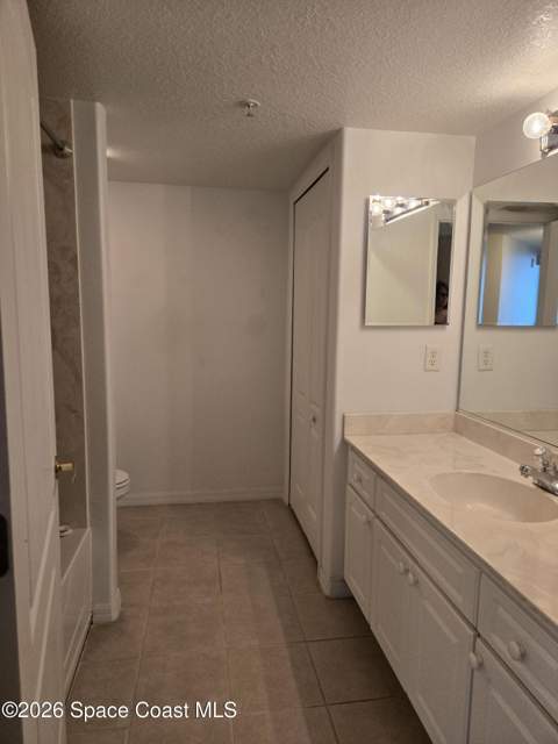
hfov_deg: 58.9
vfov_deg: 73.9
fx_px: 494
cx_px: 279
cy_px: 372
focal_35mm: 23
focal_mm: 5.4
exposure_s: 1/120
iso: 200
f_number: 1.8
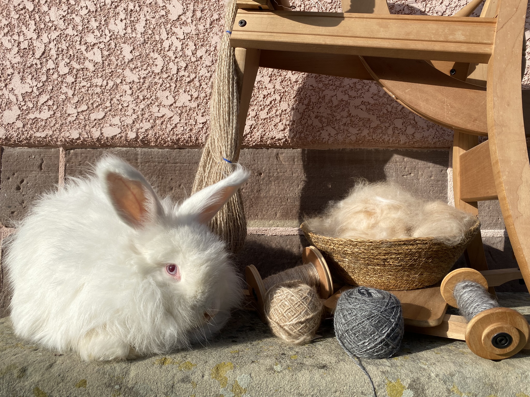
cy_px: 198
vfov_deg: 53.1
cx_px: 265
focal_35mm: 26
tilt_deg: +1.4
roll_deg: +0.5
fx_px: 398
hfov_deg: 67.3
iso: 32
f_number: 1.8
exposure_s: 1/3846
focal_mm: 4.25
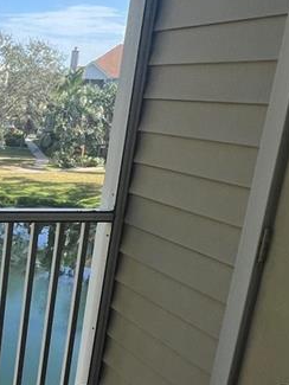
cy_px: 225
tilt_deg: -12.3
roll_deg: -3.6
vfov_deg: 39.5
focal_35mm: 48
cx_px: -139
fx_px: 534
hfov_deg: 24.1
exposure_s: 1/428
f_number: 1.8
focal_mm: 1.57
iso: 32
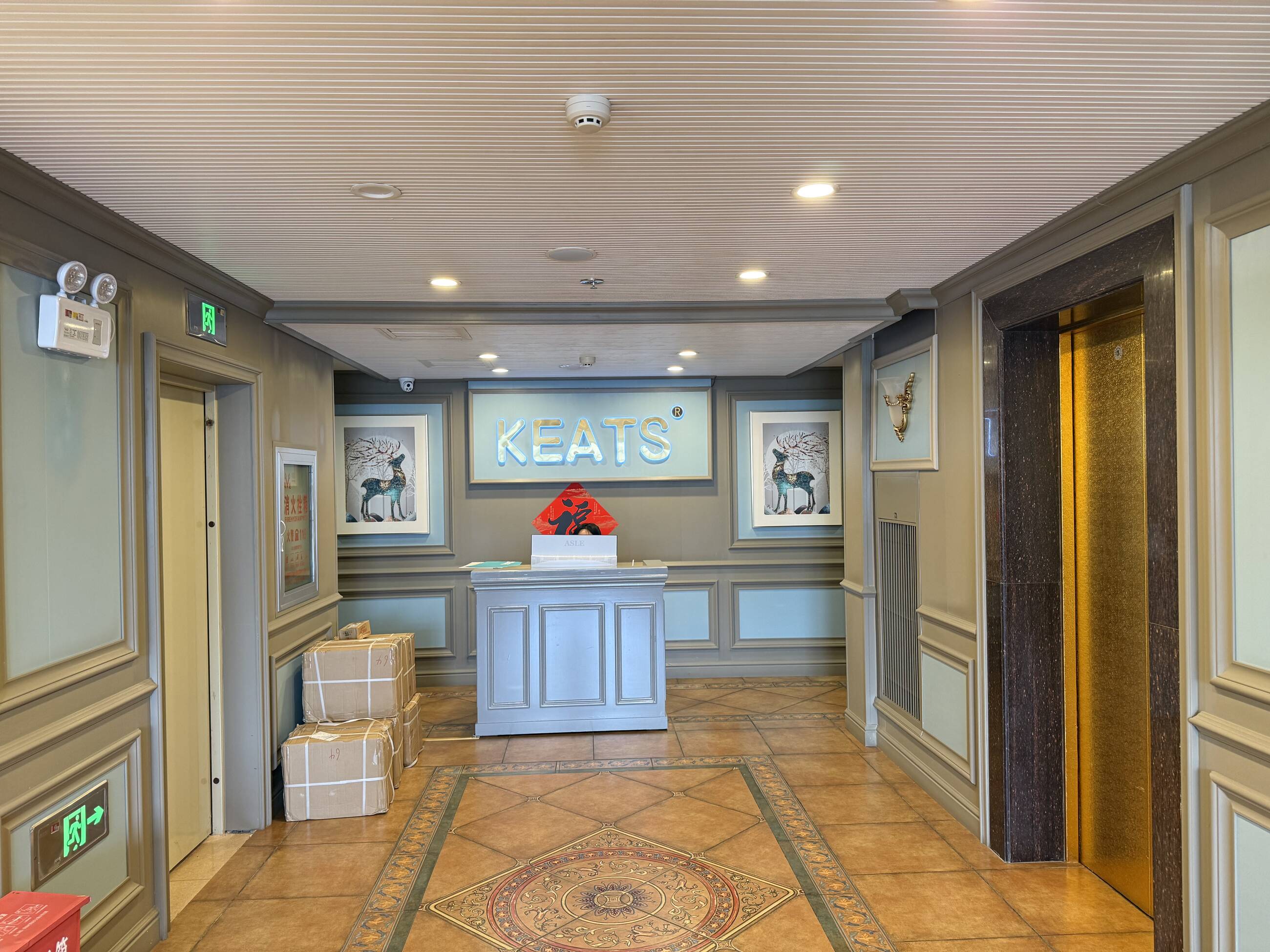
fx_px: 881
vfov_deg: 56.8
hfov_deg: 71.6
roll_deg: +1.0
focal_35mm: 24
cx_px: 635
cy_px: 476
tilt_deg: -0.5
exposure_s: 1/50
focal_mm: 6.76
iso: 250
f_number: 1.78
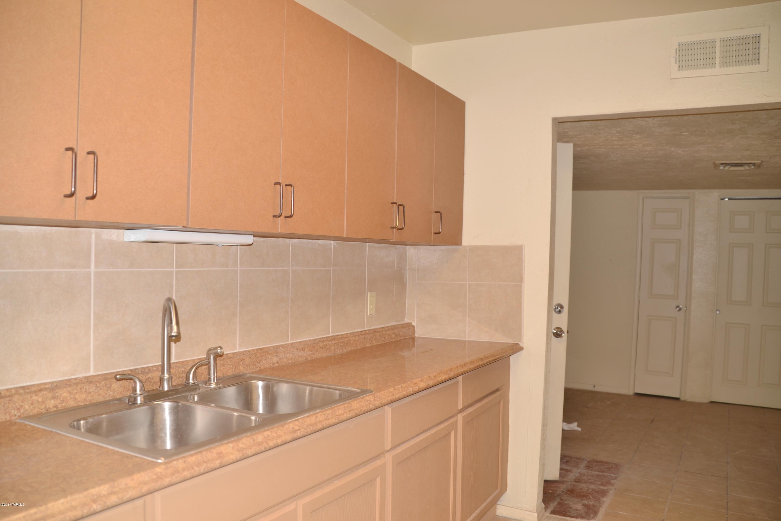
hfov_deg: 67.4
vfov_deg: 47.9
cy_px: 260
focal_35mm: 27
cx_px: 390
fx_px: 586
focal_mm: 18
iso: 100
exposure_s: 1/60
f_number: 3.5
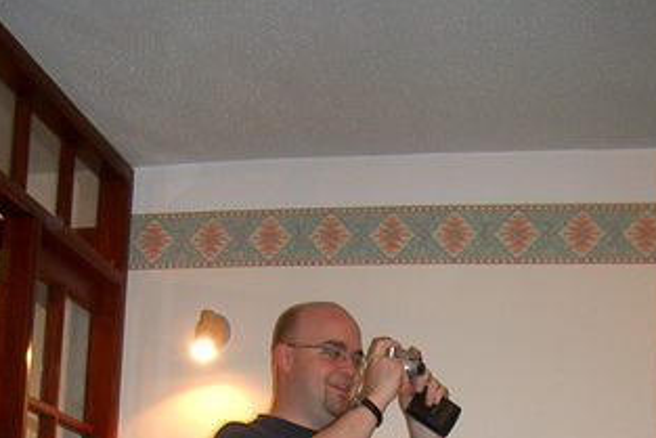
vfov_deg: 18.1
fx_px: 1258
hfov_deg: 29.2
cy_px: 606
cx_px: 276
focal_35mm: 69
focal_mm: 5.8
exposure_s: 1/40
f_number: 2.6
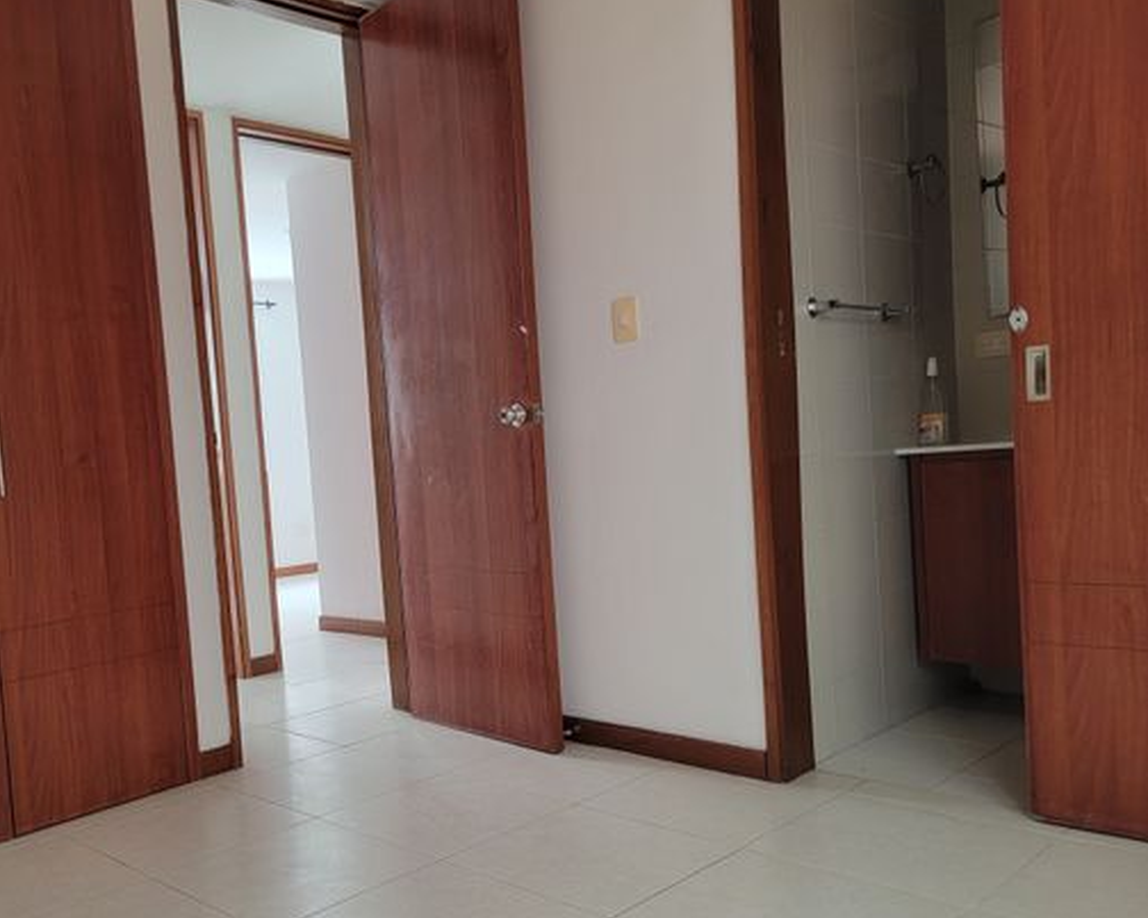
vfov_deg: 47.0
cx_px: 393
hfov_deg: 56.1
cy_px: 508
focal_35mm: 31
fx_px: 1053
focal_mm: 6.7
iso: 200
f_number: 1.8
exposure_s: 1/60
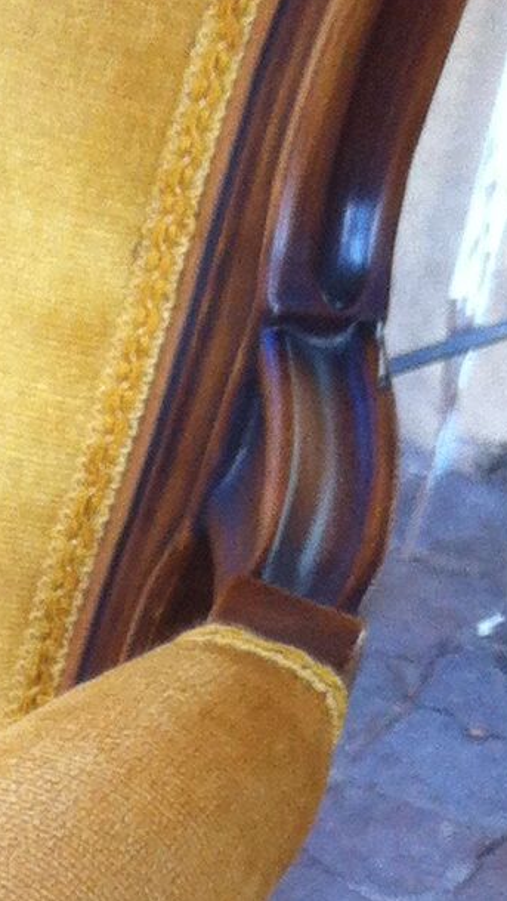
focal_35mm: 162
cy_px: 1747
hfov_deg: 7.3
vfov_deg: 12.0
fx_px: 3868
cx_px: -384
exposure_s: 1/33
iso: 80
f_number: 2.8
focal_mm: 3.85
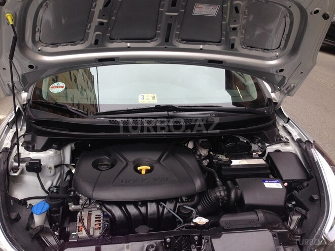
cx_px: 168
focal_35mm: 33
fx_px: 319
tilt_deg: -23.3
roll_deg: -0.7
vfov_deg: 42.9
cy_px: 126
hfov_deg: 55.4
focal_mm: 4.12
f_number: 2.4
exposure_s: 1/254
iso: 50
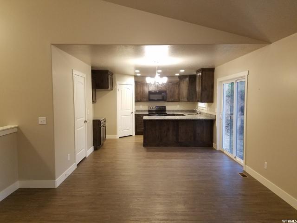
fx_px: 223
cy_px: 112
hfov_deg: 67.3
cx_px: 148
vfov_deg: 53.1
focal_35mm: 26
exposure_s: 1/60
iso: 200
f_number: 1.7
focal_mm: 4.2
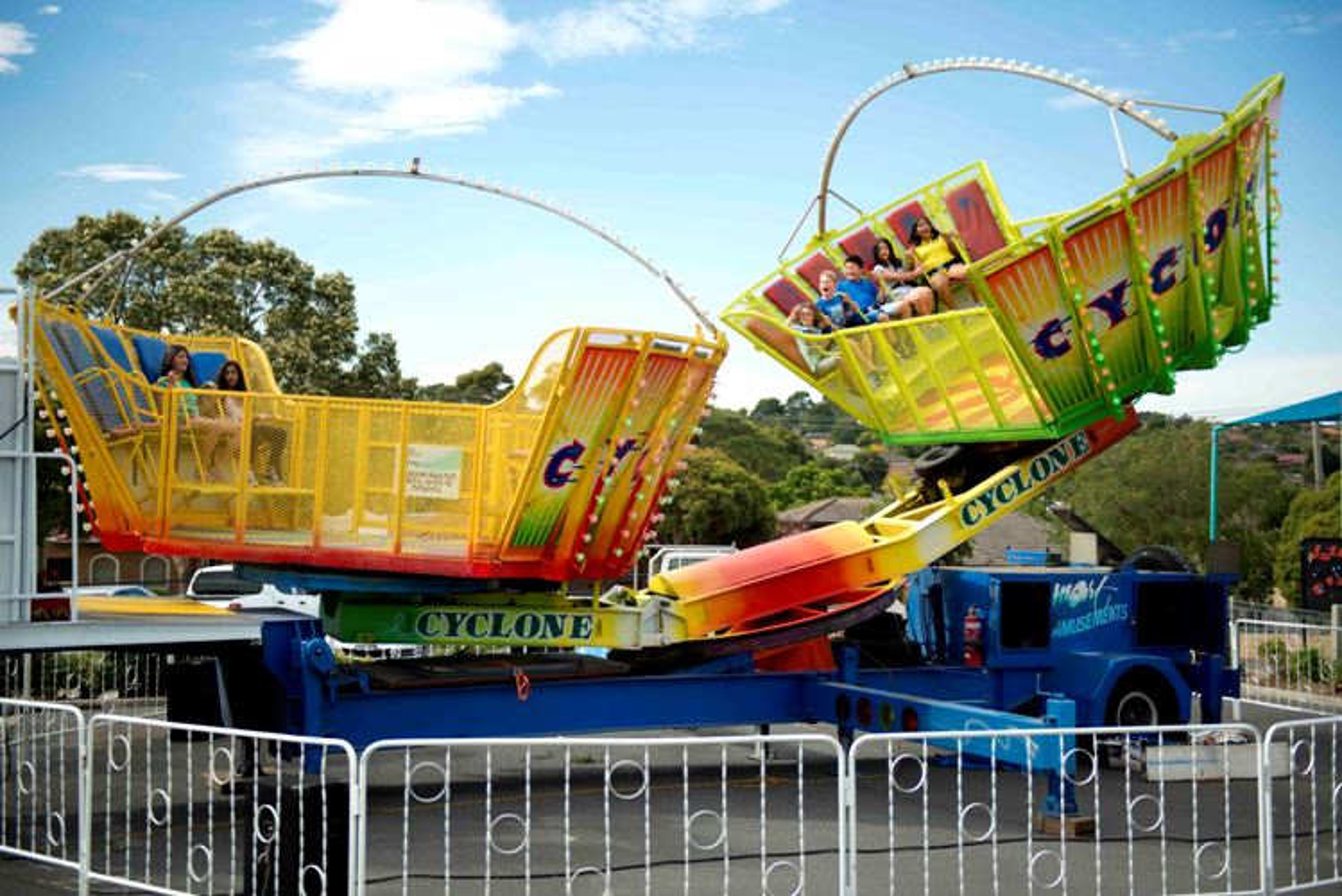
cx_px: 671
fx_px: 1865
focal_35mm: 50
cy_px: 448
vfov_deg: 27.0
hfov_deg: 39.6
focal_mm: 50
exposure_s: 1/2000
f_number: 2.8
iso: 200
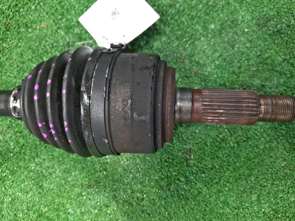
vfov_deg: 54.9
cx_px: 148
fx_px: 213
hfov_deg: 69.4
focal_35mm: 25
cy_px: 110
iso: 460
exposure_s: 1/25
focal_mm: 4.6
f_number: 2
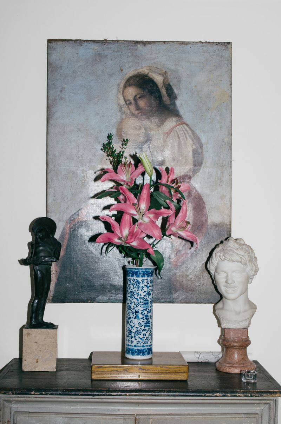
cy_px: 212
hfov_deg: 25.6
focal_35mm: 52
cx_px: 140
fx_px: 617
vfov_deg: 37.9
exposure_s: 1/125
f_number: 11
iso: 100
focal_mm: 35
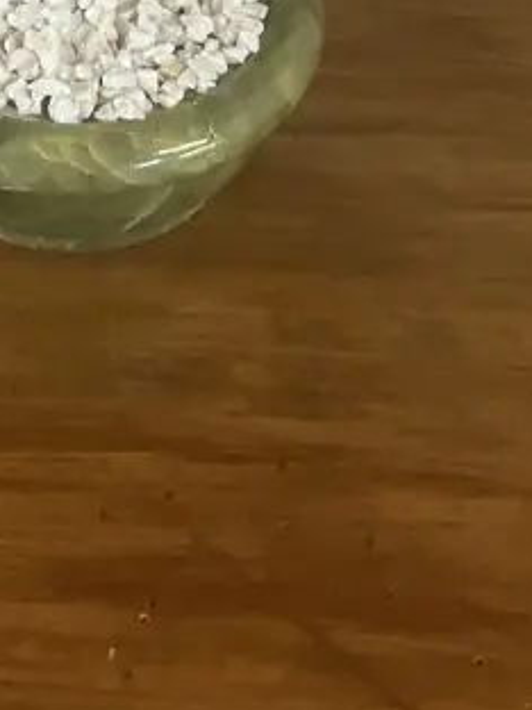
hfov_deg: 16.0
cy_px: -369
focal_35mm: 92
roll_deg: -0.5
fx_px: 1885
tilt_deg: -26.5
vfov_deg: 18.7
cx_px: 107
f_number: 1.8
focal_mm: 3.99
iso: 320
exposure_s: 1/25
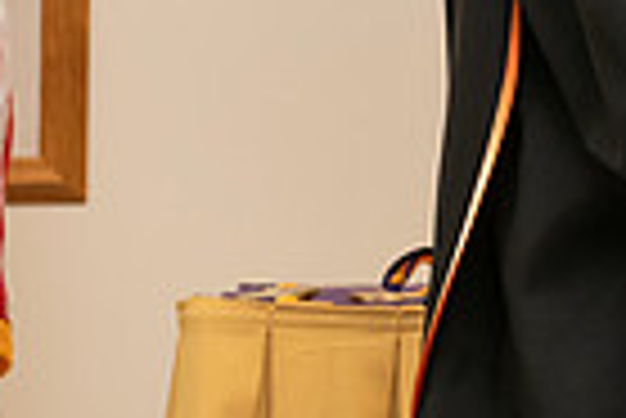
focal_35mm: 259
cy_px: -357
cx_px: 1135
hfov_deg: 7.7
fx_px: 4508
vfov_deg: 5.2
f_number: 5.6
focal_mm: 62
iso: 2000
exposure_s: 1/200
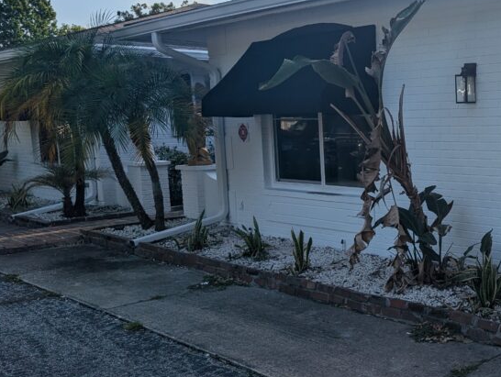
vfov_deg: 32.2
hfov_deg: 38.6
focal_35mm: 45
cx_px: 467
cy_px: 199
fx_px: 652
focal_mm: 6.9
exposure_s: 1/1080
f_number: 1.68
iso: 19
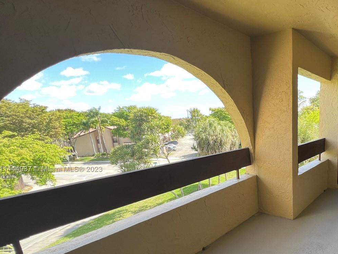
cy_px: 170
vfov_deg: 61.9
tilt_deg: -13.0
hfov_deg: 71.7
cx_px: 266
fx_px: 205
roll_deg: +1.1
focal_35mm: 21
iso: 32
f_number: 1.8
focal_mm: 1.57
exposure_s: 1/199
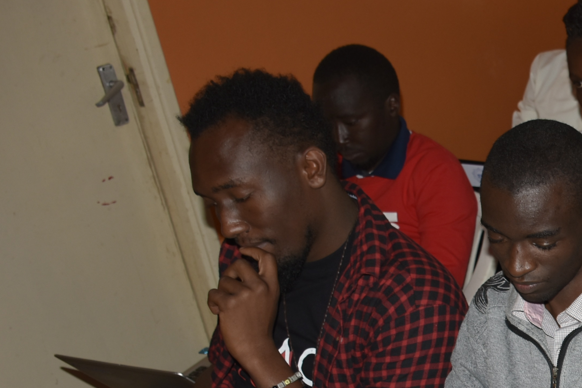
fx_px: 1212
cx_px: 806
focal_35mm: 75
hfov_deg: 23.1
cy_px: 387
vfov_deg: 17.7
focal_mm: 18
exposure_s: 1/60
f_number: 3.5
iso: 100
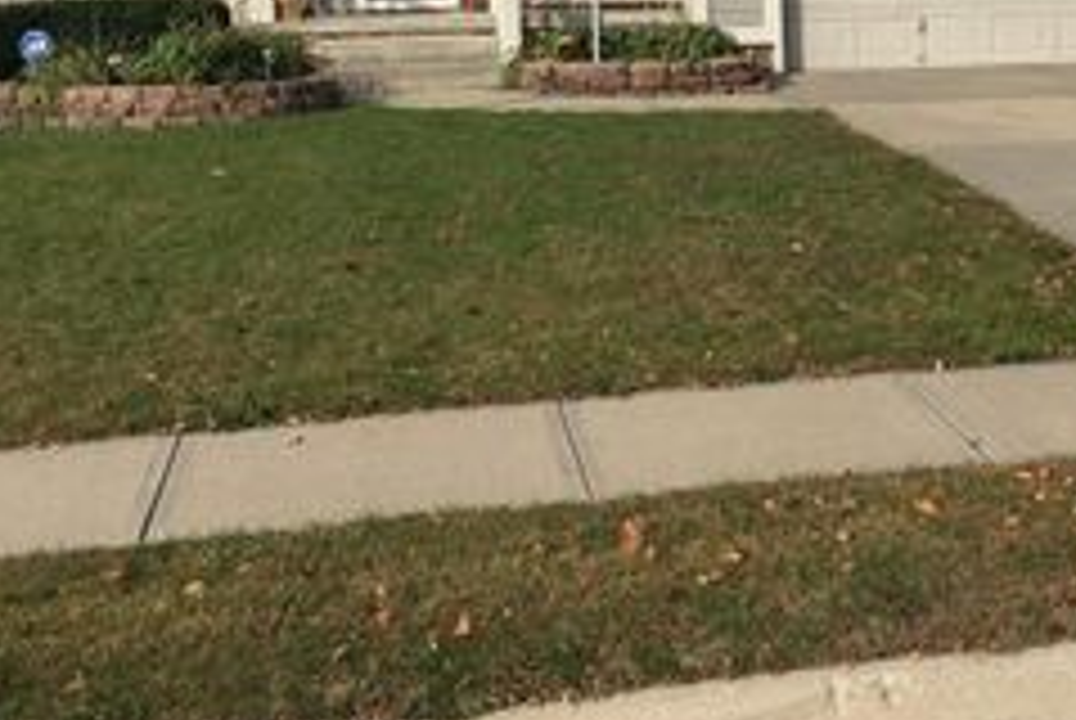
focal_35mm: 63
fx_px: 1885
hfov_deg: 31.7
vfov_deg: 20.7
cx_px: 680
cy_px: -61
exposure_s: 1/1241
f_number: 2.2
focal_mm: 4.15
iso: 25
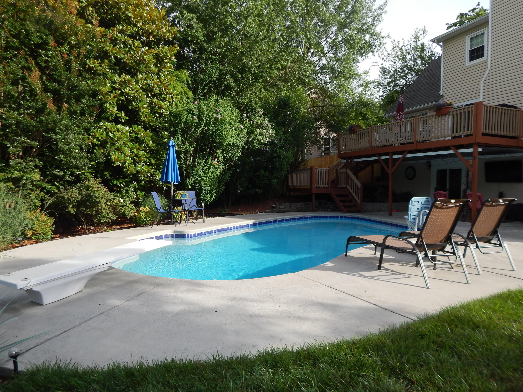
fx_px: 347
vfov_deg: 58.9
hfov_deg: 73.9
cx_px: 262
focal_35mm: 23
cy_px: 196
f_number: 3
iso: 125
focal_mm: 4
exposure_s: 1/1000
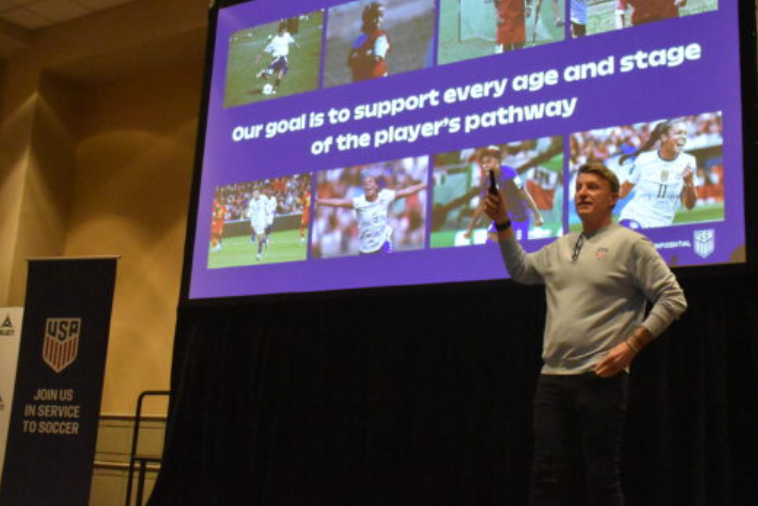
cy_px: 227
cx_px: 444
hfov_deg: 40.5
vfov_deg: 27.7
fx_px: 1025
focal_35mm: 49
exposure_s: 1/125
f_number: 4
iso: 9000
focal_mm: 25
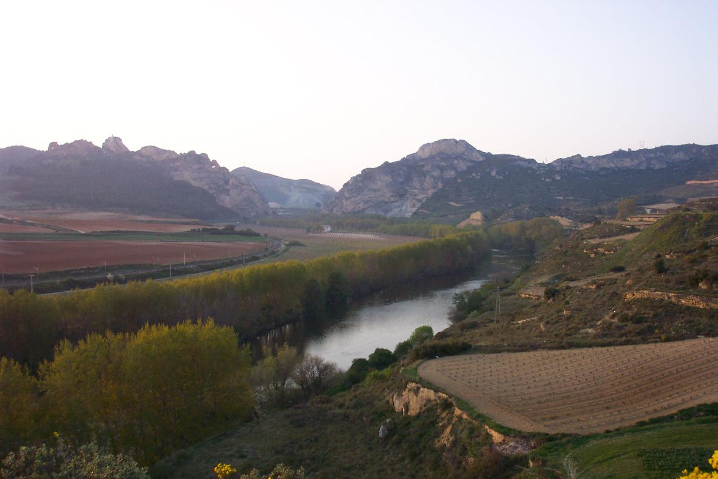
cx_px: 359
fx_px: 698
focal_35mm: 35
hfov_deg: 54.4
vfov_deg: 37.9
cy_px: 240
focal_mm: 7.5
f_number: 2.8
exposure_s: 1/250
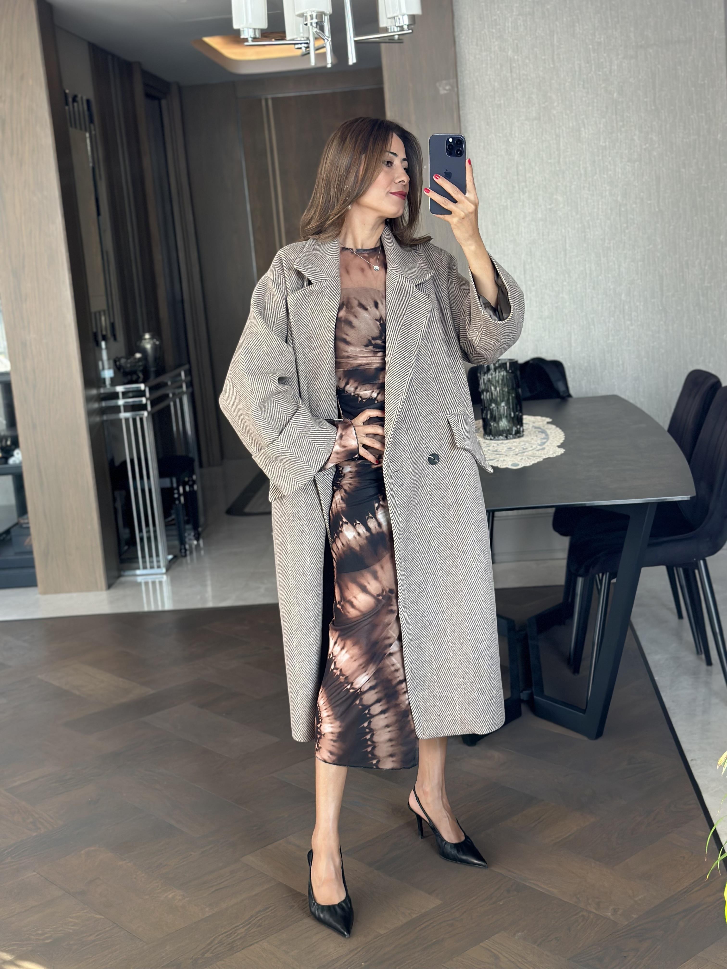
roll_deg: +4.4
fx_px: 1344
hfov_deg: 30.3
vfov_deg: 39.7
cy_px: 484
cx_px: 364
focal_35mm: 48
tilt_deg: -17.1
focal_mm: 6.86
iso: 125
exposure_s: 1/100
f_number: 1.78
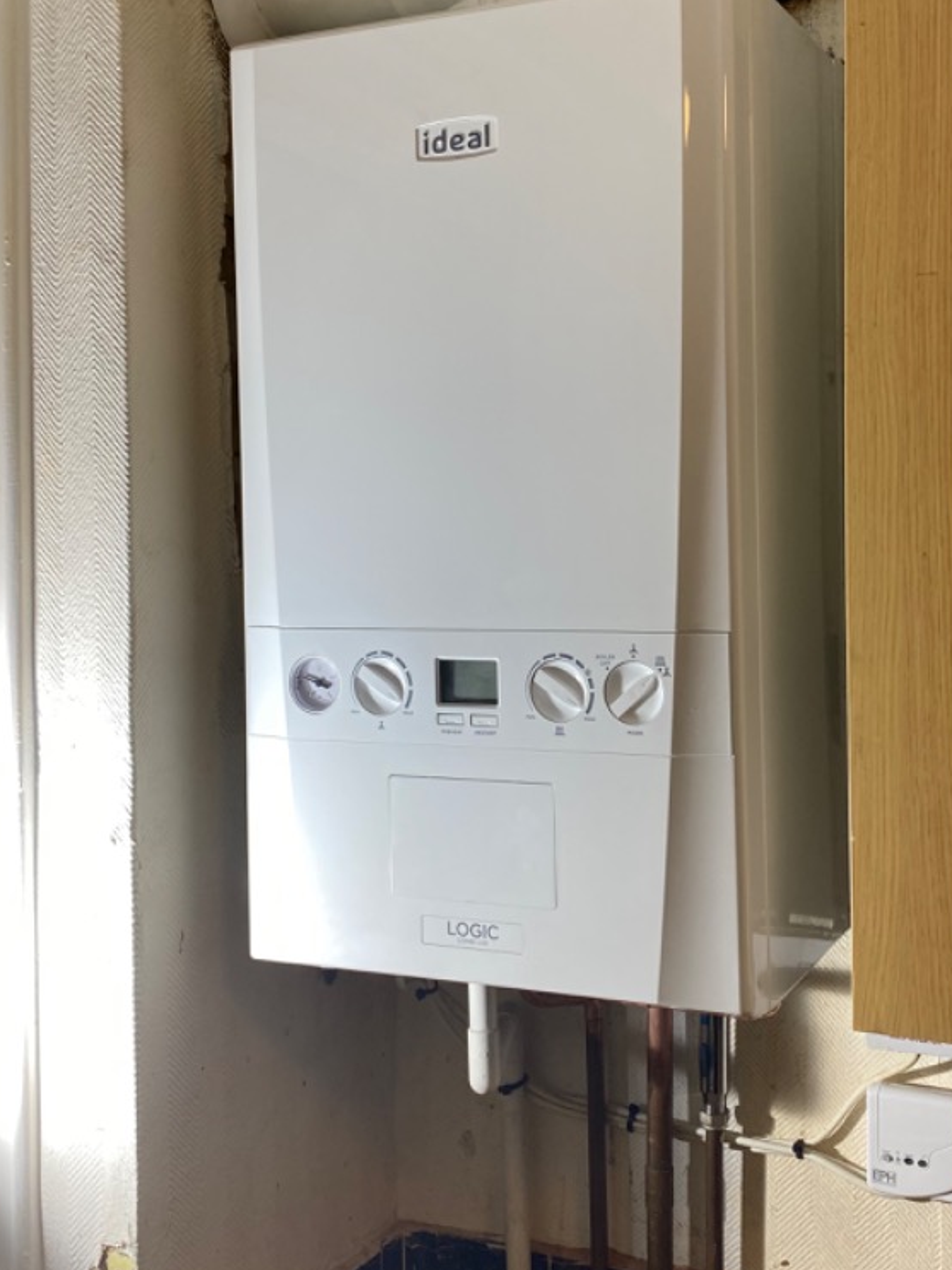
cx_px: 566
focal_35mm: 42
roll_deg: -0.2
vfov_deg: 44.6
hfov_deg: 34.2
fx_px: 1541
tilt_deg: +1.1
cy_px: 530
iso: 50
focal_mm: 4.25
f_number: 1.8
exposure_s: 1/100
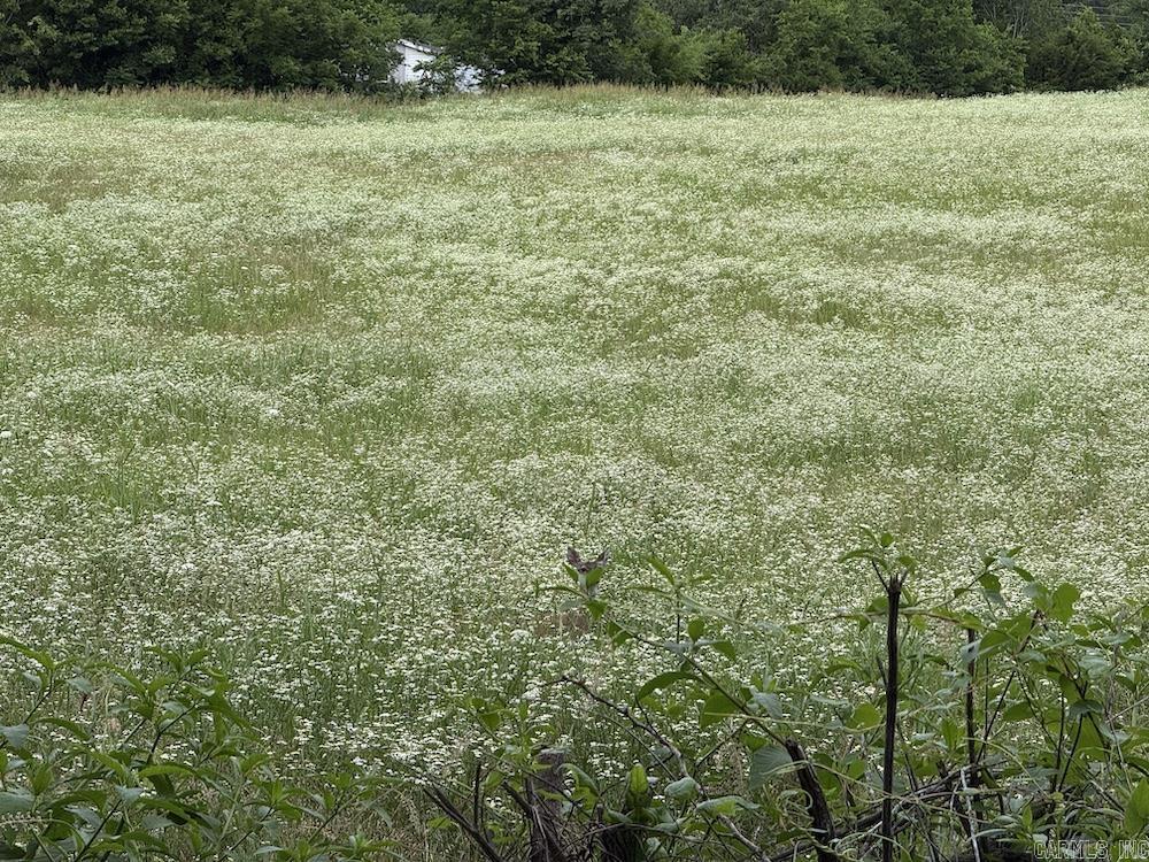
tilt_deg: -1.3
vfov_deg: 12.3
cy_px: 431
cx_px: 574
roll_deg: -1.4
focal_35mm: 120
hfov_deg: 16.4
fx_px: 3983
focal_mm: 15.66
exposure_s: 1/627
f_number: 2.8
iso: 64
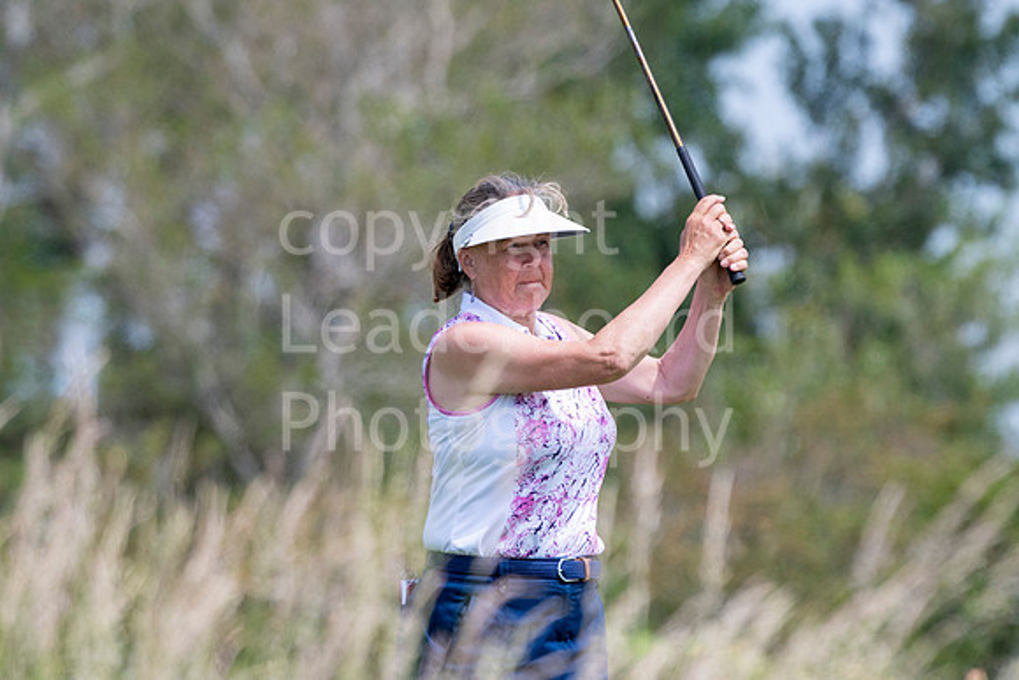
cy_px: 340
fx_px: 13589
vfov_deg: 2.9
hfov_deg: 4.3
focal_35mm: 480
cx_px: 510
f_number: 6.3
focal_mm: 320
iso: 500
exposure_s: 1/1600
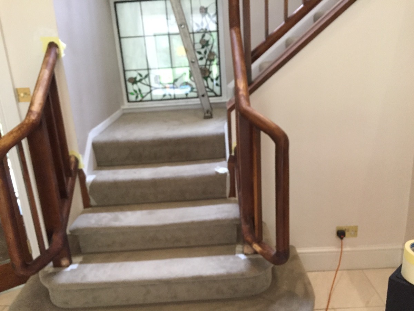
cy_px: 156
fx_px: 347
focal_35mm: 29
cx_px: 207
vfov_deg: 48.2
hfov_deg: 61.7
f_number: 2.2
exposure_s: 1/33
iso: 250
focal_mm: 4.15
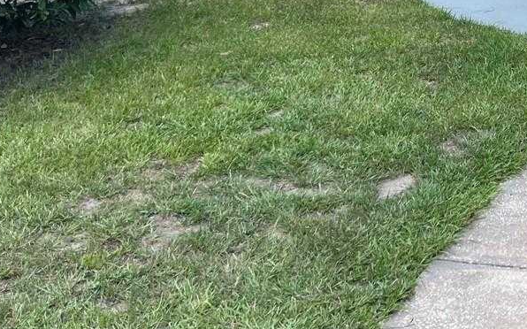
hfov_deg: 25.6
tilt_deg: -6.6
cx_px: 595
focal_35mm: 74
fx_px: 1062
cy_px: -124
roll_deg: +2.4
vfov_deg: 16.4
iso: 50
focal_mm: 5.7
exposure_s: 1/1048
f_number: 1.5
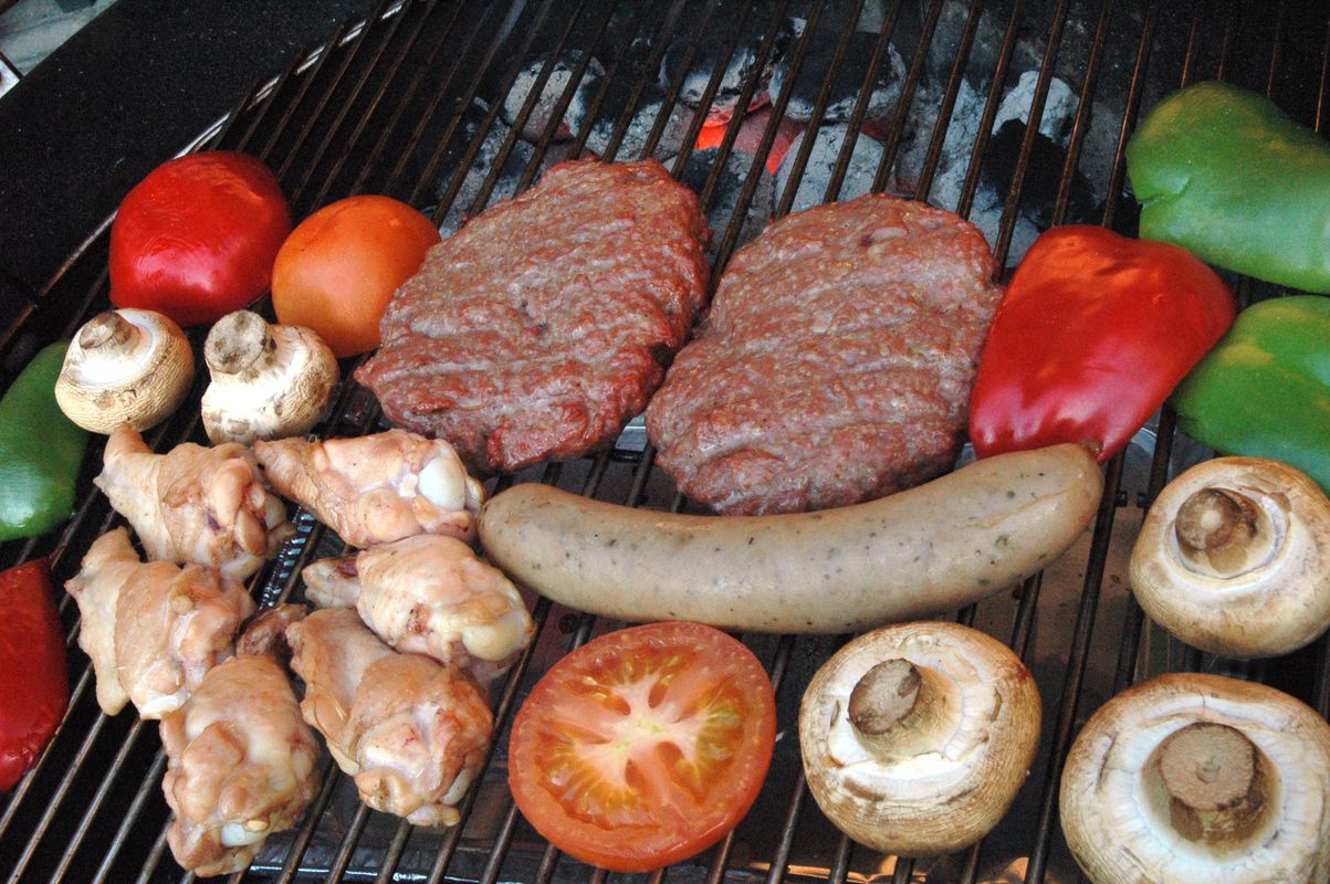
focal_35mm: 44
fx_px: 1606
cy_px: 442
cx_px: 665
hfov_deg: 45.0
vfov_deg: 30.8
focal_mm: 29
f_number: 20
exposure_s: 1/30
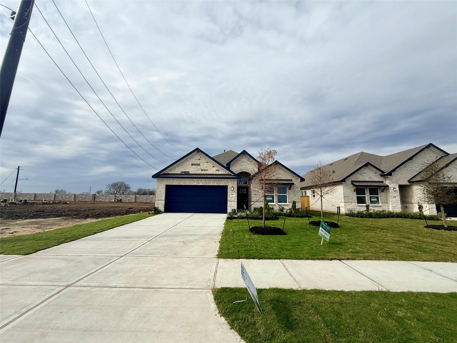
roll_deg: -0.6
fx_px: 185
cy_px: 172
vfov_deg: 85.7
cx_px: 228
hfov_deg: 102.1
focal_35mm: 14
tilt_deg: +8.9
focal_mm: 2.22
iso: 50
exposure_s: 1/3891
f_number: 2.2
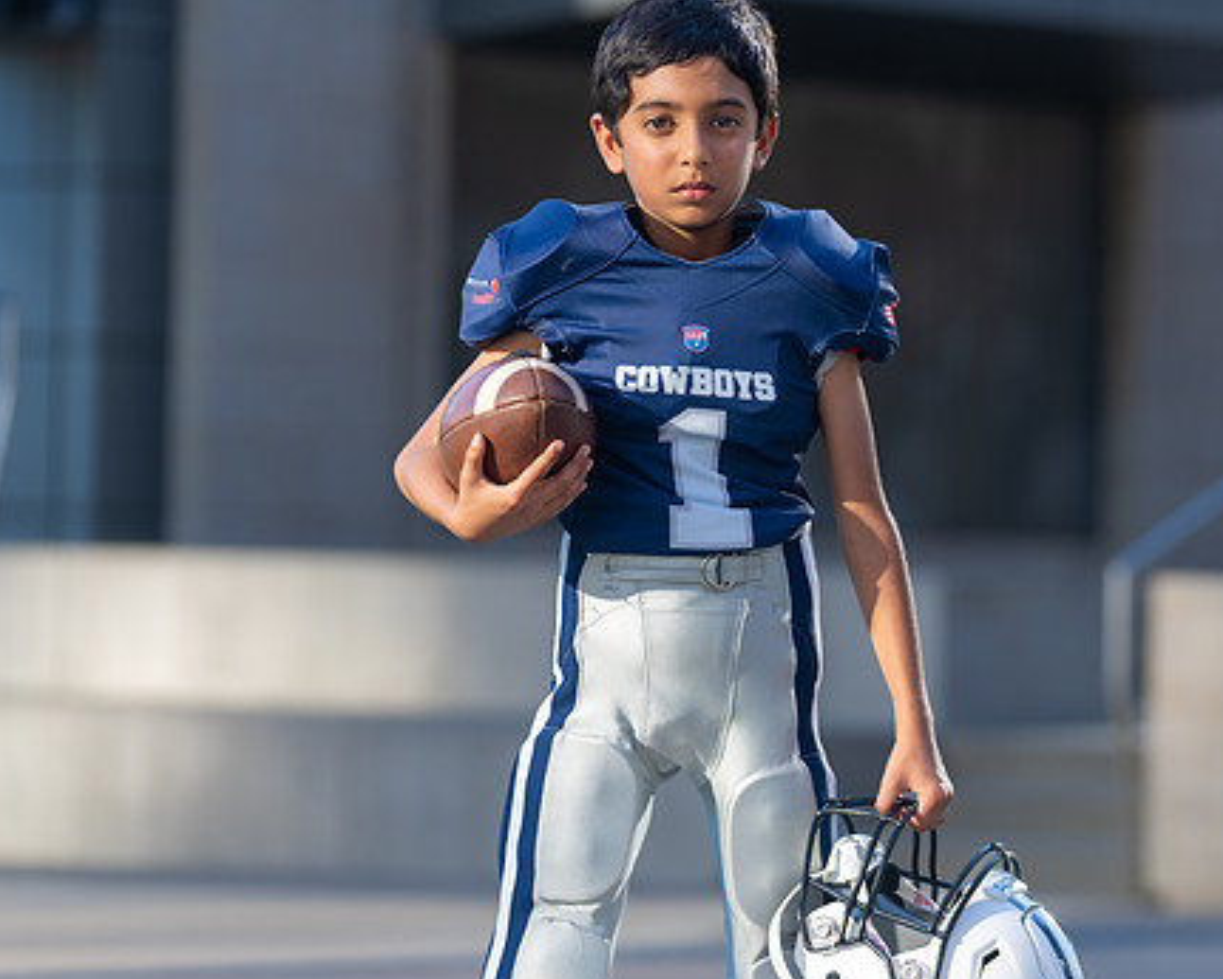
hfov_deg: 10.2
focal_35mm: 189
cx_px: 798
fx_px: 6843
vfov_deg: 8.2
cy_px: 450
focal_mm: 132
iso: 100
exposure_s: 1/500
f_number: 3.2
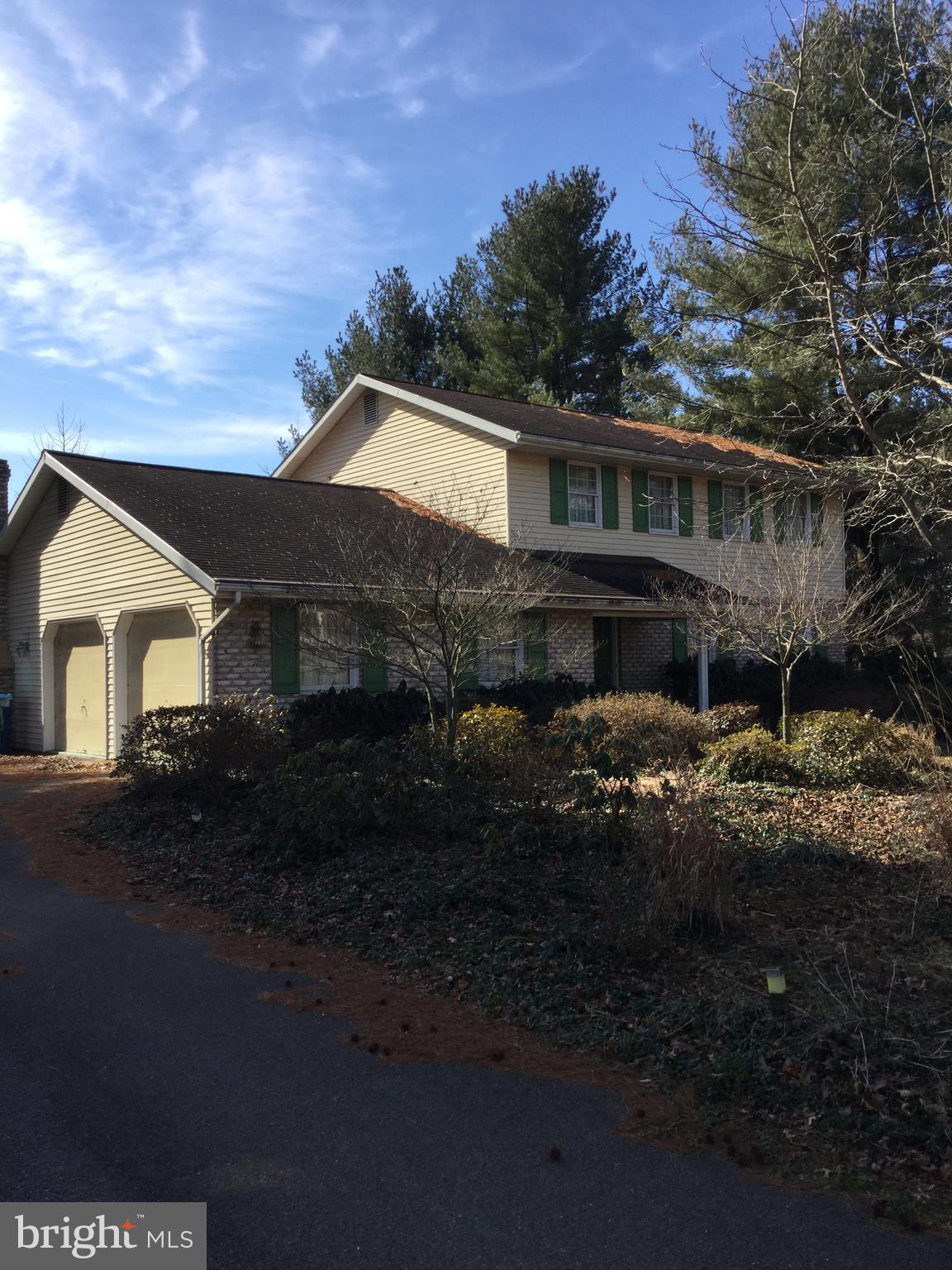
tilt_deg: +1.3
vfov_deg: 58.4
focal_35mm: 31
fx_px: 1137
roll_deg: +1.3
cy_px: 635
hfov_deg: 45.4
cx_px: 476
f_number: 2.4
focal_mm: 3.3
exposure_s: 1/806
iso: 25
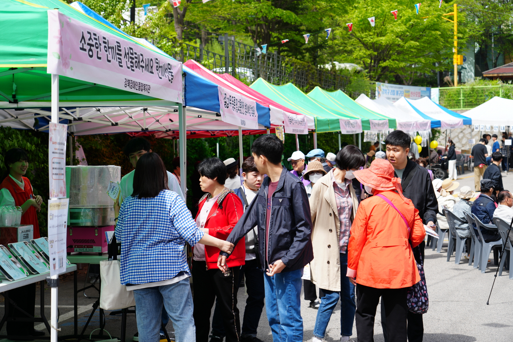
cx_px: 256
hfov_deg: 29.7
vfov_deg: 20.0
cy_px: 171
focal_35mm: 68
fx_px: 969
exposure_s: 1/320
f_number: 4.5
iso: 100
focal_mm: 68
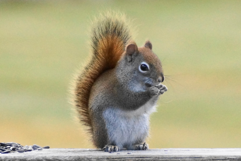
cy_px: 80
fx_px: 2511
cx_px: 120
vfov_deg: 3.7
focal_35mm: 375
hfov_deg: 5.5
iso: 1600
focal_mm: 250
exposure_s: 1/320
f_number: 6.3
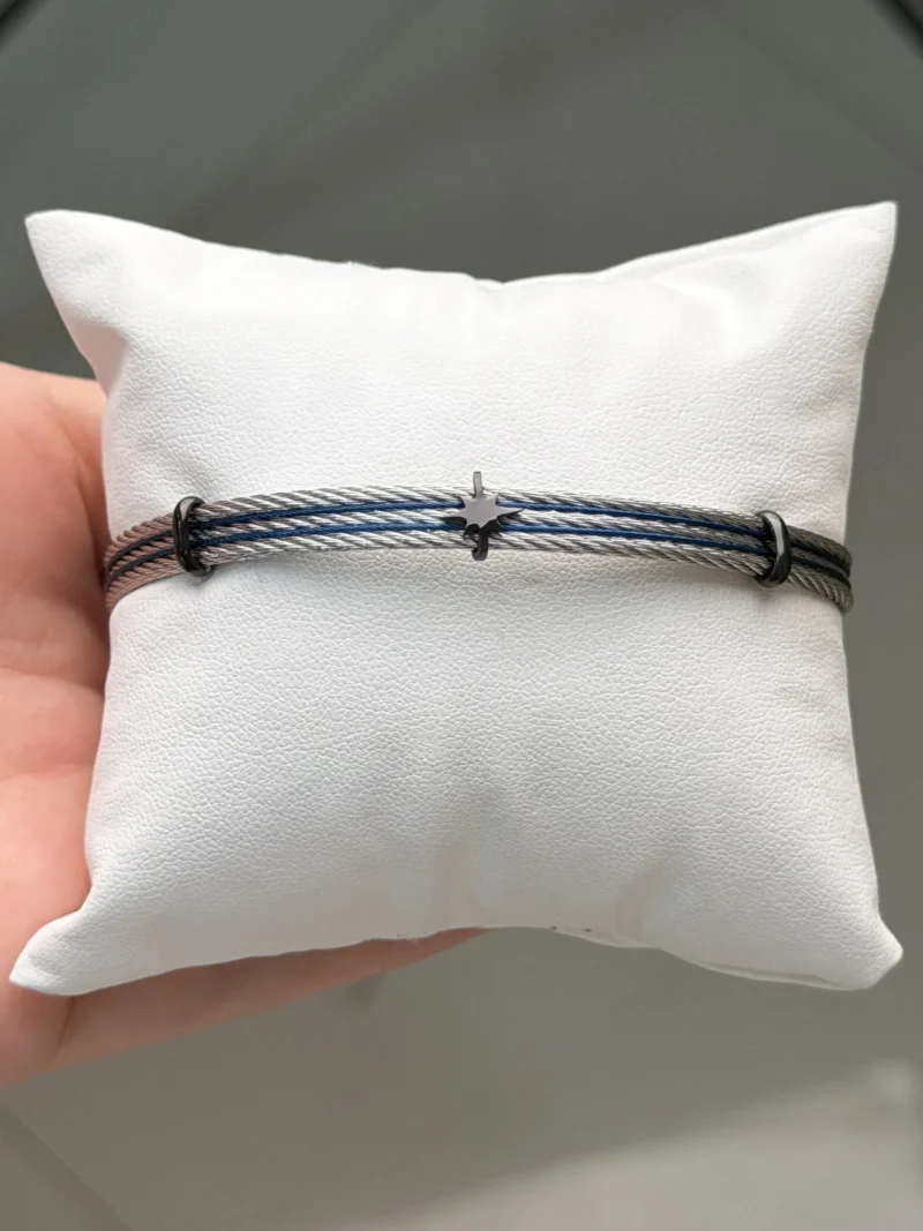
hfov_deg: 30.3
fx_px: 1707
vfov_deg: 39.7
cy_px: 616
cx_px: 462
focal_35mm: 48
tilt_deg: -68.5
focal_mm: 6.76
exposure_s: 1/561
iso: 64
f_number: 1.78
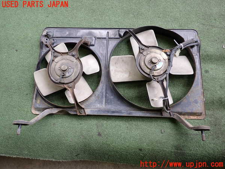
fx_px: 195
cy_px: 84
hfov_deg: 60.0
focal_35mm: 30
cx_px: 112
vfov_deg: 46.8
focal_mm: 5.4
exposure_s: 1/100
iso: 200
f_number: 2.3
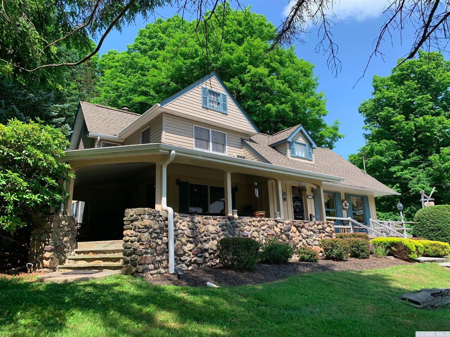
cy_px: 168
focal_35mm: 26
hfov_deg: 67.3
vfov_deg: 53.0
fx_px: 338
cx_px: 225
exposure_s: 1/879
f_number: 1.8
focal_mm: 4.25
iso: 25
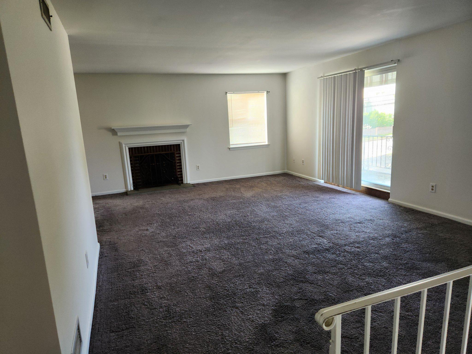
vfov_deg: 58.9
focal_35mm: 23
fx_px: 314
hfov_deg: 73.9
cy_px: 177
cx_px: 236
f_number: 1.8
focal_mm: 5.4
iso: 250
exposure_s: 1/120
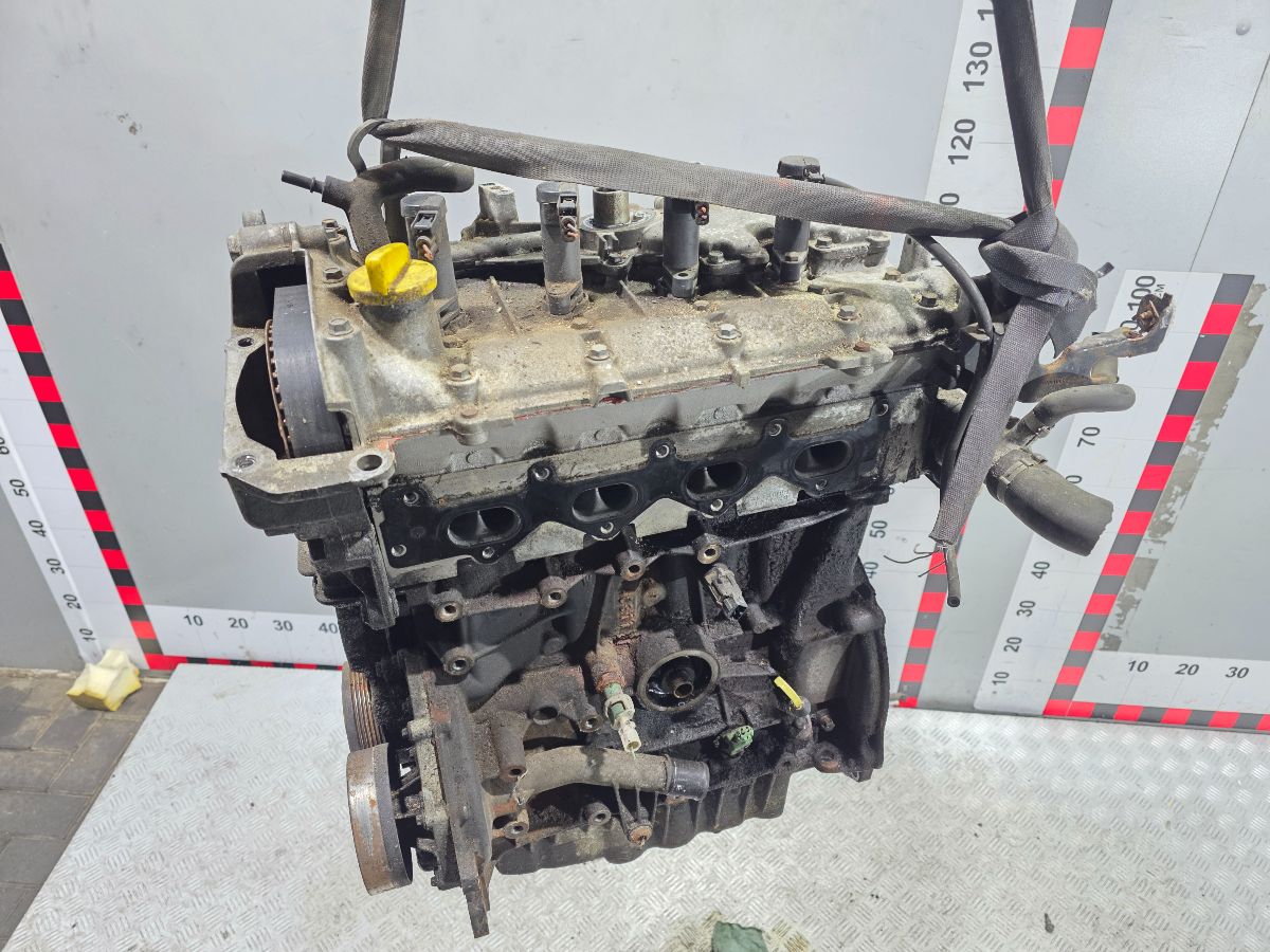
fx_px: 844
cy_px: 476
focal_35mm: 23
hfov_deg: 73.9
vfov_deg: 58.9
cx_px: 635
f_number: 1.7
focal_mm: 6.3
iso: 320
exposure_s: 1/100
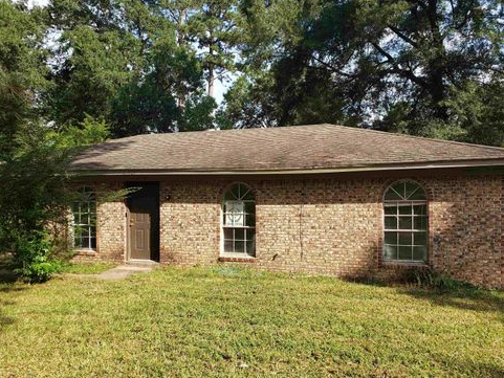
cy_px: 192
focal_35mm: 27
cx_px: 250
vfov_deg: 51.4
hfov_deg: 65.3
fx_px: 393
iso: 50
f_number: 2.4
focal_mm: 4.3
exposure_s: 1/583
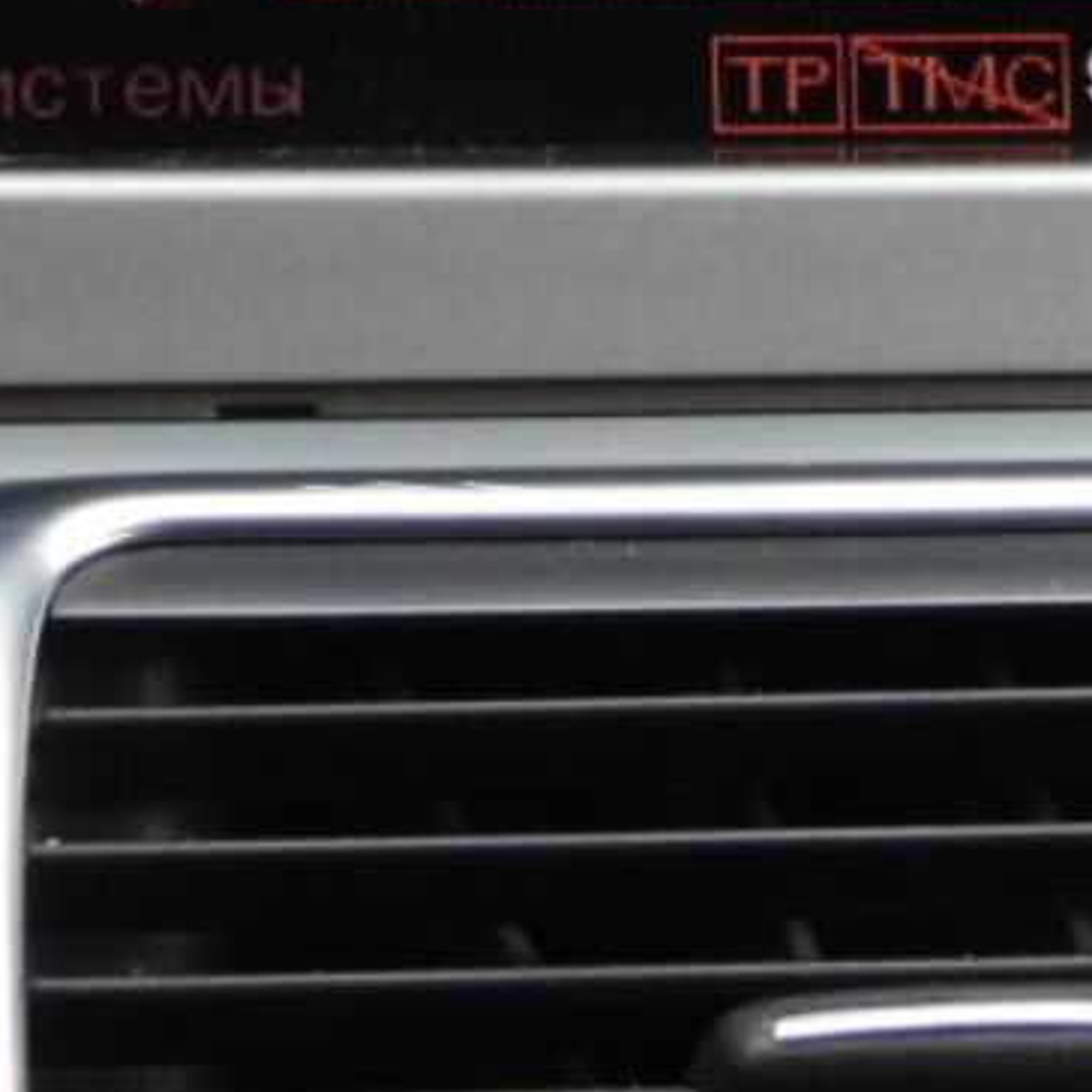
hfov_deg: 4.9
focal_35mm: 354
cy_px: -492
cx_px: 837
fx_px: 12634
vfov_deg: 4.9
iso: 100
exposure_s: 1/60
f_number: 3.5
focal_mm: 16.3
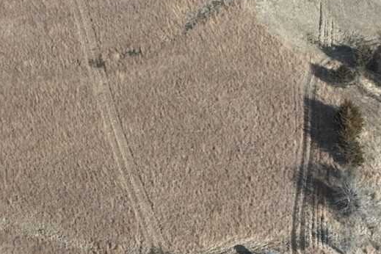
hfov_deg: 16.5
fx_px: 1302
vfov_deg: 11.1
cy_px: 222
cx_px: 57
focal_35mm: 123
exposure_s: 1/640
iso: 110
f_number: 2.8
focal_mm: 12.29
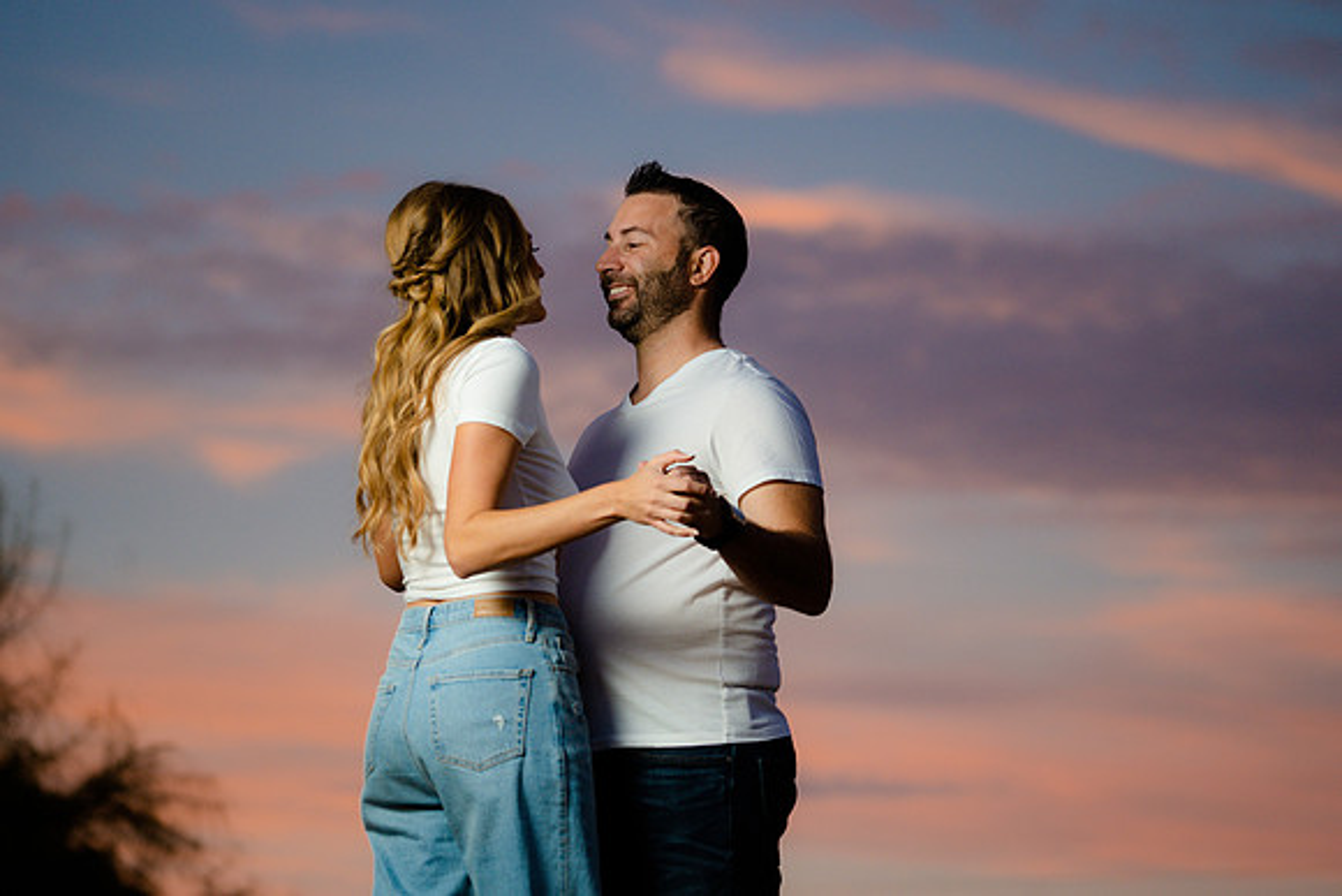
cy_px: 448
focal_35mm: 130
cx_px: 671
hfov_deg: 15.8
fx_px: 4847
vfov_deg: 10.6
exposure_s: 1/250
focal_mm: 130
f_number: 4
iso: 400
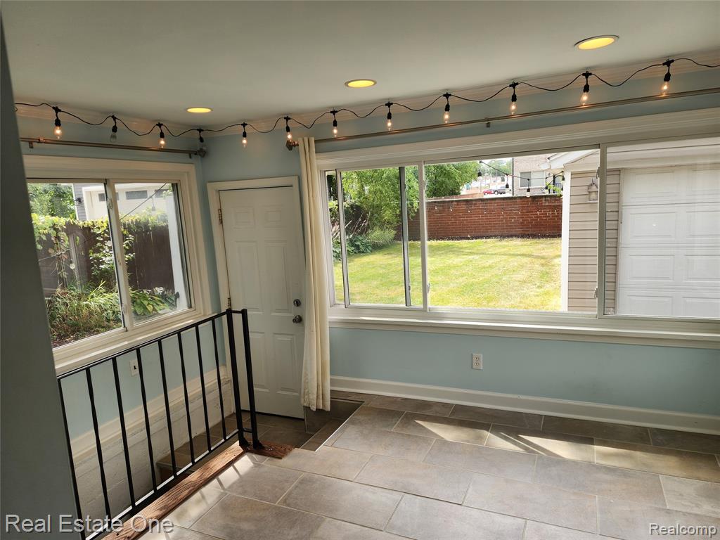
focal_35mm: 23
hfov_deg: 73.9
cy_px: 270
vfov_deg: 58.9
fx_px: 478
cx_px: 360
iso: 12
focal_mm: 6.4
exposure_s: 1/135
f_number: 1.8
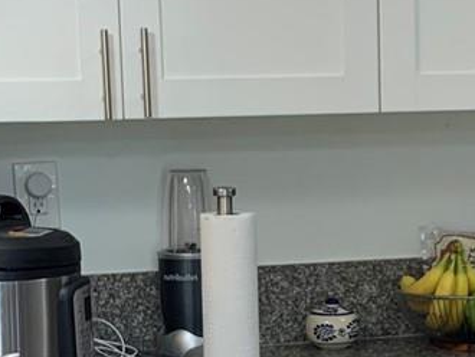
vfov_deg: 11.7
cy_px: 324
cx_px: 351
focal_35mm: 126
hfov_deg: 15.6
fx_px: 1730
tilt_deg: -7.4
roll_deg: +0.1
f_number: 1.8
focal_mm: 4.25
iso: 64
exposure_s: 1/60
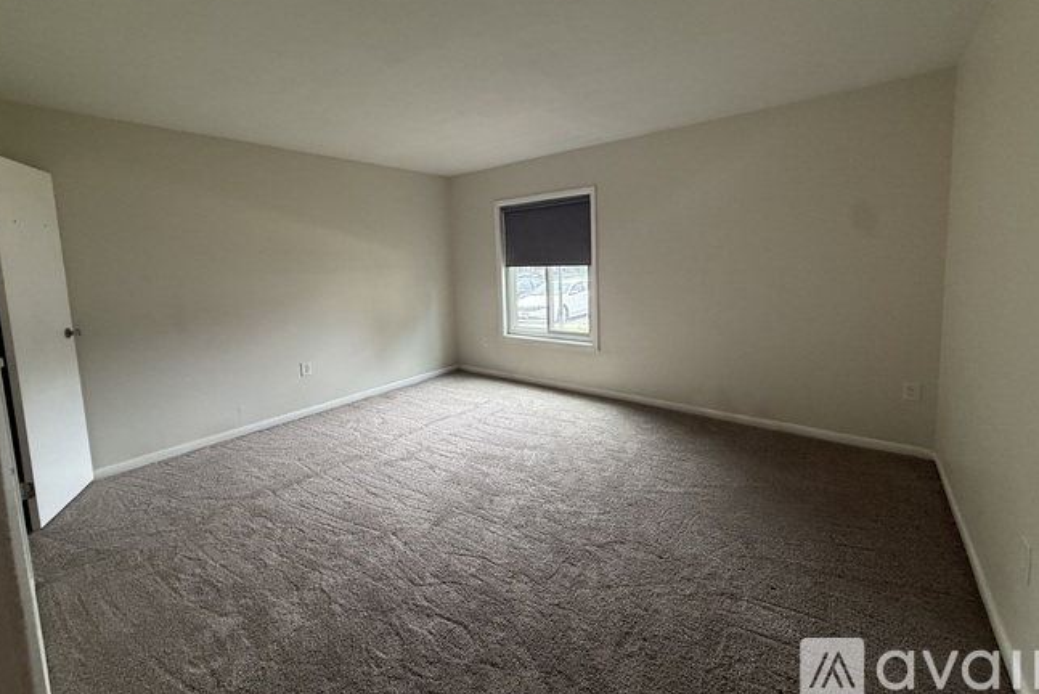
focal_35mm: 15
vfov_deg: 77.0
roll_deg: +1.9
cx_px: 524
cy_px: 300
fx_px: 433
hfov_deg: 100.4
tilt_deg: -5.3
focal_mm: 2.22
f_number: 2.2
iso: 250
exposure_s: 1/99
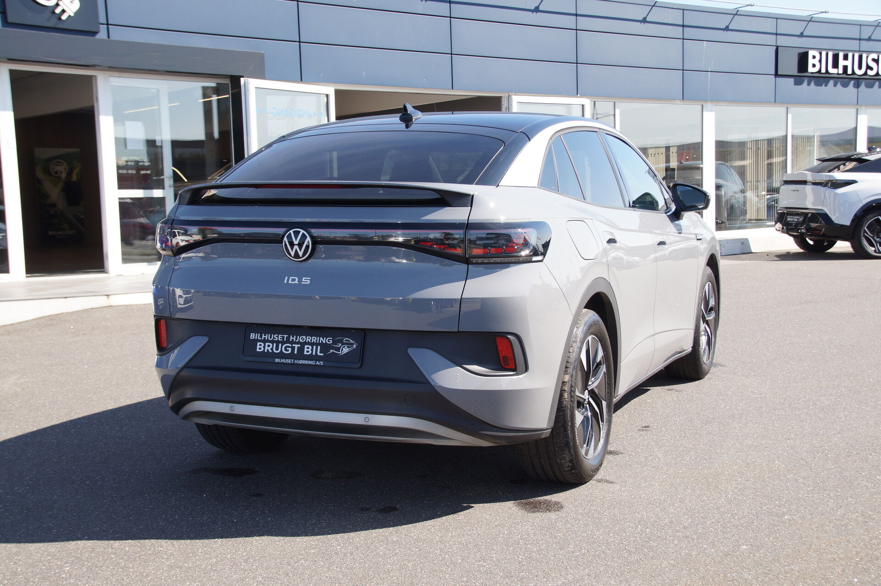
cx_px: 440
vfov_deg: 25.7
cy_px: 293
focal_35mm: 52
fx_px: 1284
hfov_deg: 37.9
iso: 100
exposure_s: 1/160
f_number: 6.3
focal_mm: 35
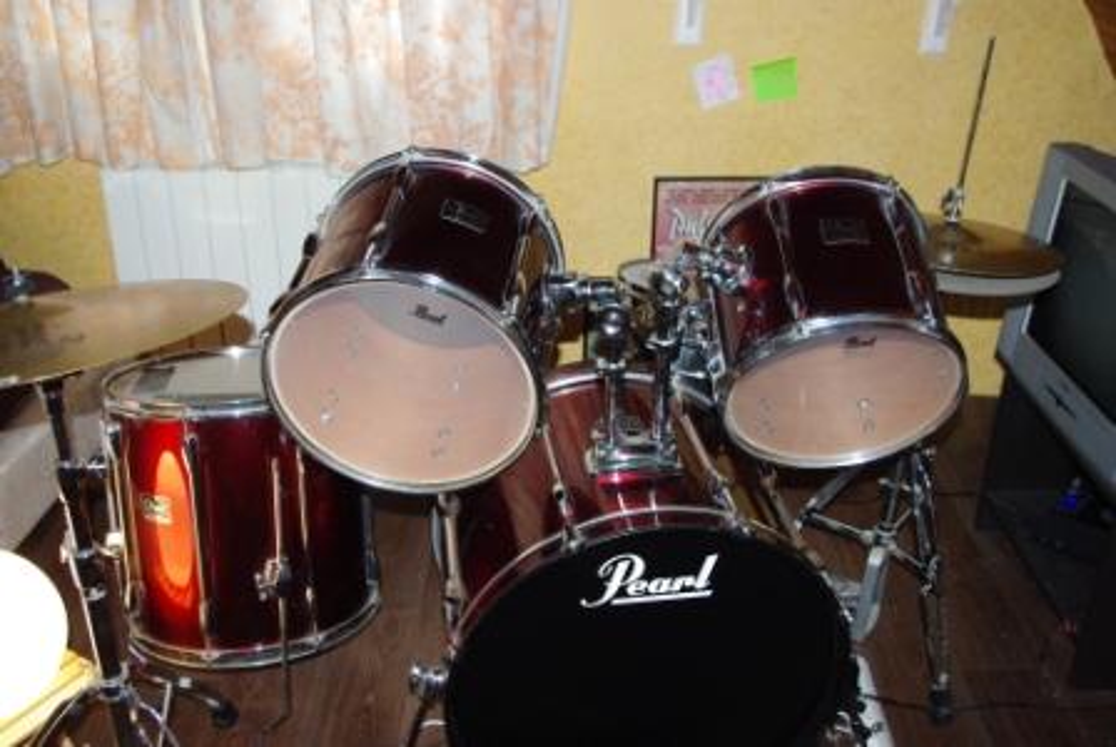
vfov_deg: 37.0
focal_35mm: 36
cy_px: 374
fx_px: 1117
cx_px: 558
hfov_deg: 53.1
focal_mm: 24.38
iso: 400
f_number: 4
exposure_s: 1/45
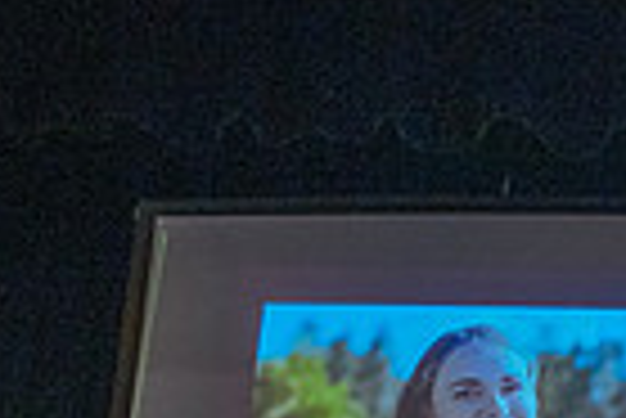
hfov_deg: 16.9
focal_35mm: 114
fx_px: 1984
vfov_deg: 10.6
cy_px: 948
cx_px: 824
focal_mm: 24
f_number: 2.8
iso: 2500
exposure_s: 1/160
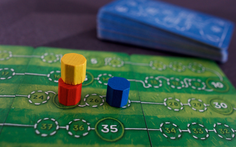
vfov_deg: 40.6
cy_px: 71
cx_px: 116
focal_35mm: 31
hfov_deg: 61.2
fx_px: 199
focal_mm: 20
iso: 800
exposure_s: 1/80
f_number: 4.5
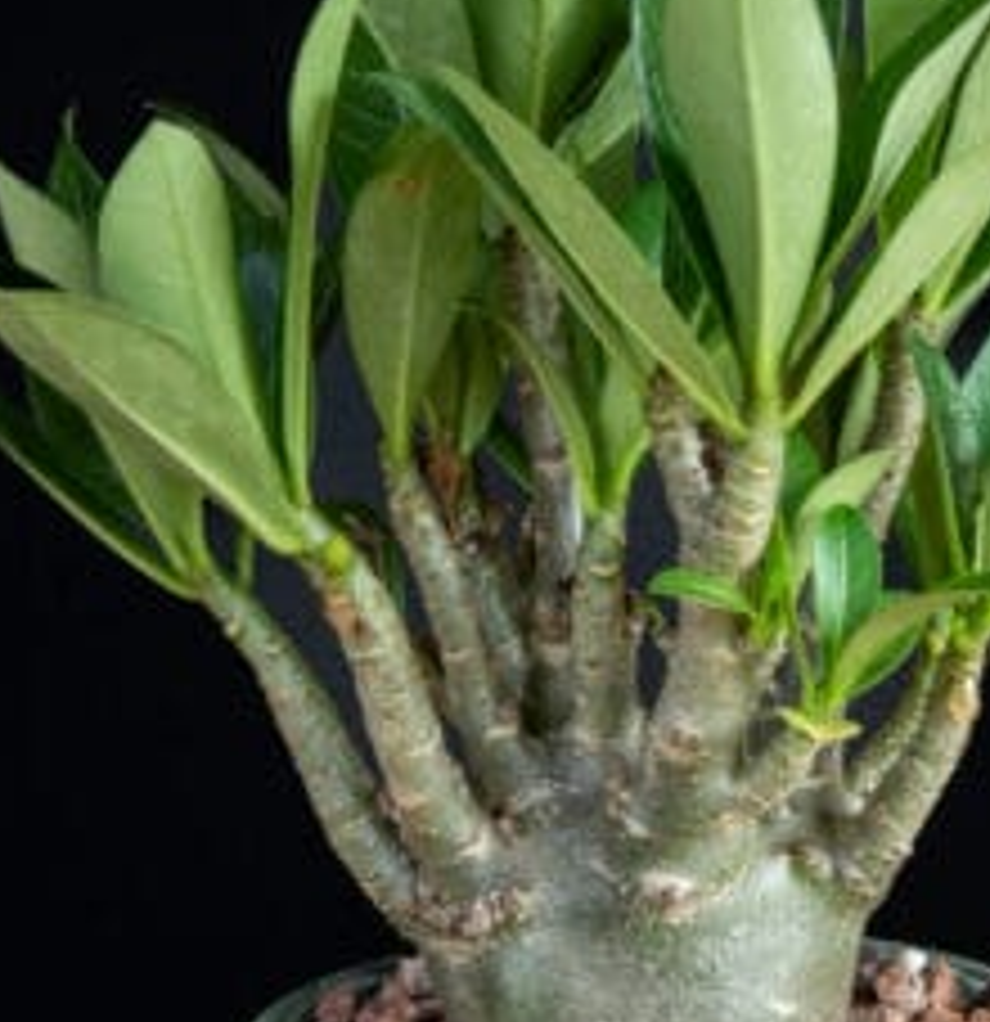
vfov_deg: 14.7
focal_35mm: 120
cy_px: 438
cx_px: 765
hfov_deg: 14.2
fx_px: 3945
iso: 100
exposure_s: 6
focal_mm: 60
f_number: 36
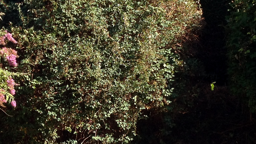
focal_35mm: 118
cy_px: 64
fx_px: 801
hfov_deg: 17.9
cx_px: 29
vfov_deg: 10.3
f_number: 2.4
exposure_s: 1/391
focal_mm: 4.28
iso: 50
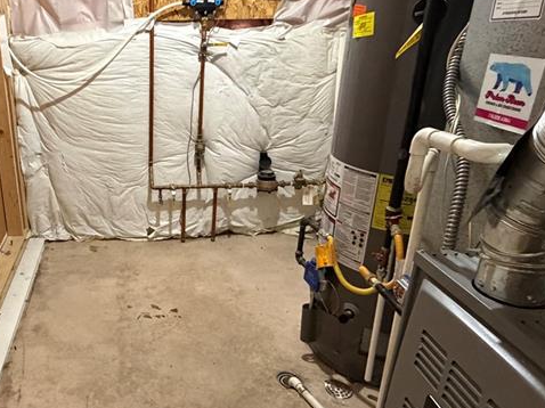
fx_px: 472
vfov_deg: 46.8
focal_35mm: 30
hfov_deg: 57.5
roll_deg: +1.2
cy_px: 206
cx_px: 149
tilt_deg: -19.9
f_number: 2.2
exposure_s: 1/60
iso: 800
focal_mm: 2.22
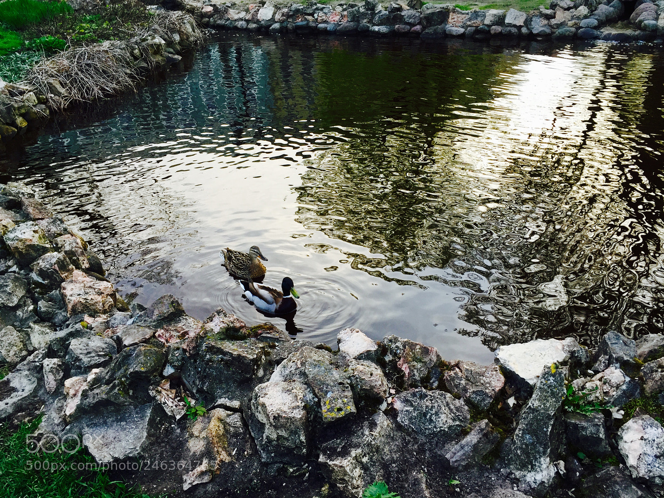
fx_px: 556
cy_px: 249
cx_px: 332
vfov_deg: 48.2
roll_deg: -1.1
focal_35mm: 29
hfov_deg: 61.7
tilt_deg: -27.2
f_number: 2.2
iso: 50
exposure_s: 1/120
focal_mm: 4.15
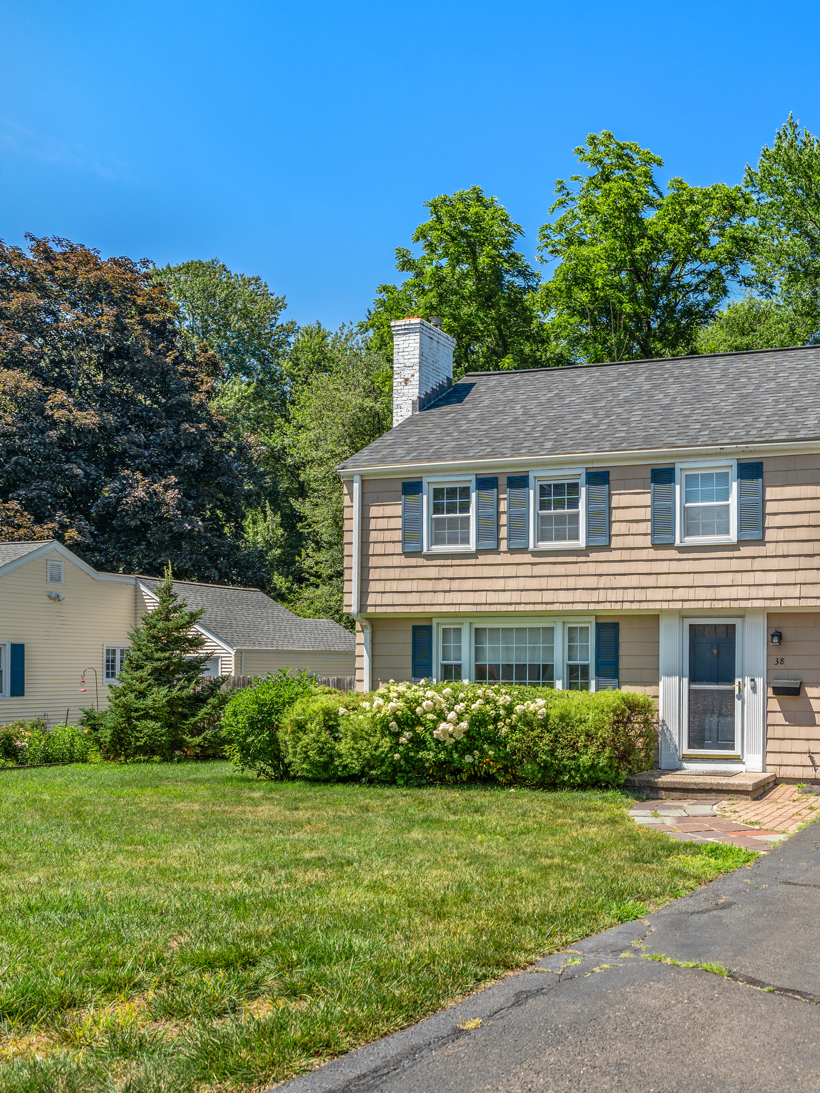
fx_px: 916
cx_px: 759
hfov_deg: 43.5
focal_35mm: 29
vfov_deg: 61.7
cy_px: 546
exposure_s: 1/125
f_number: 5.6
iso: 80
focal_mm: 20
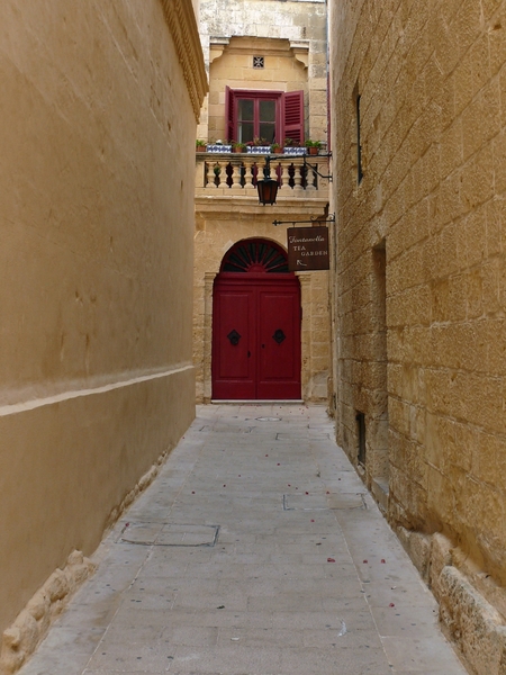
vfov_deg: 52.6
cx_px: 253
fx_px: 682
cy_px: 338
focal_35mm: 35
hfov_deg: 40.7
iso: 100
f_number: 4
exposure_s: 1/125
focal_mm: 7.4
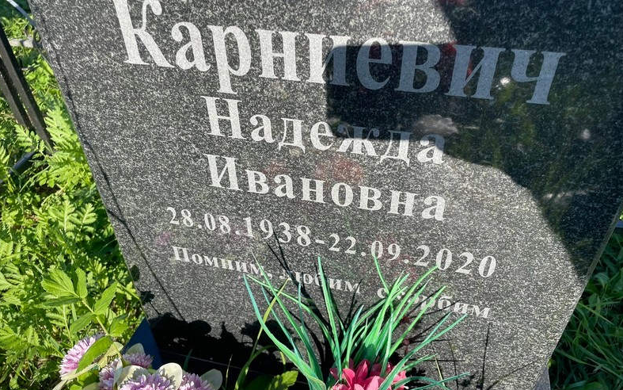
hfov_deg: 66.5
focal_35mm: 28
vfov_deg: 44.5
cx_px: 309
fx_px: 475
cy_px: 212
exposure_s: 1/1247
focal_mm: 4.2
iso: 32
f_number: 1.6
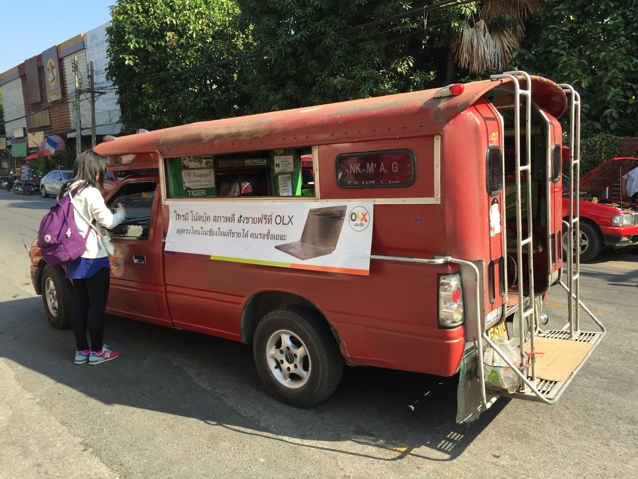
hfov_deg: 61.7
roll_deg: +0.3
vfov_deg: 48.2
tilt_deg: -6.8
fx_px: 534
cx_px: 319
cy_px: 240
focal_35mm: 29
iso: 32
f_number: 2.2
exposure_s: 1/628
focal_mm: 4.15
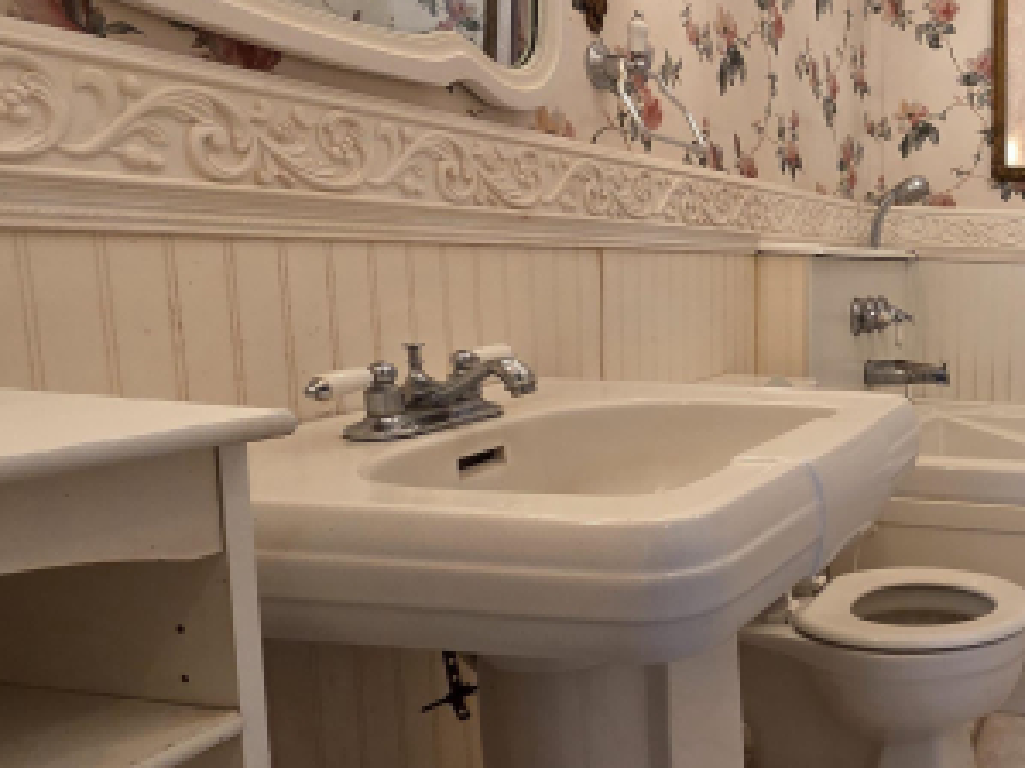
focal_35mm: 29
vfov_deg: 48.1
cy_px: 418
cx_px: 1061
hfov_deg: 48.6
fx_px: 858
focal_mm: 2.2
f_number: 2.2
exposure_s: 1/60
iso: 320
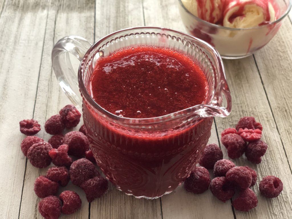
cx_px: 146
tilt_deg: -47.2
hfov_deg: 36.8
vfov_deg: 28.0
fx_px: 439
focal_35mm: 52
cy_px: 110
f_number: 2.4
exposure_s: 1/30
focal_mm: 6
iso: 100
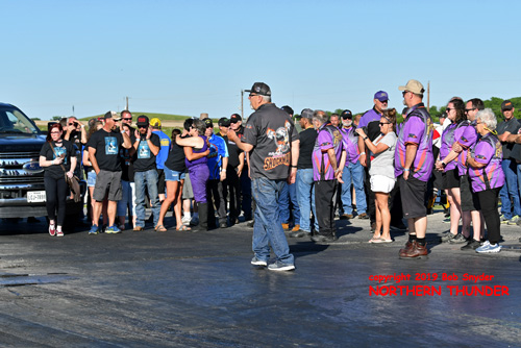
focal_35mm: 105
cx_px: 260
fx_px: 1520
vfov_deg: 13.1
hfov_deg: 19.4
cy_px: 174
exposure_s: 1/1250
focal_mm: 70
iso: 200
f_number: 5.6
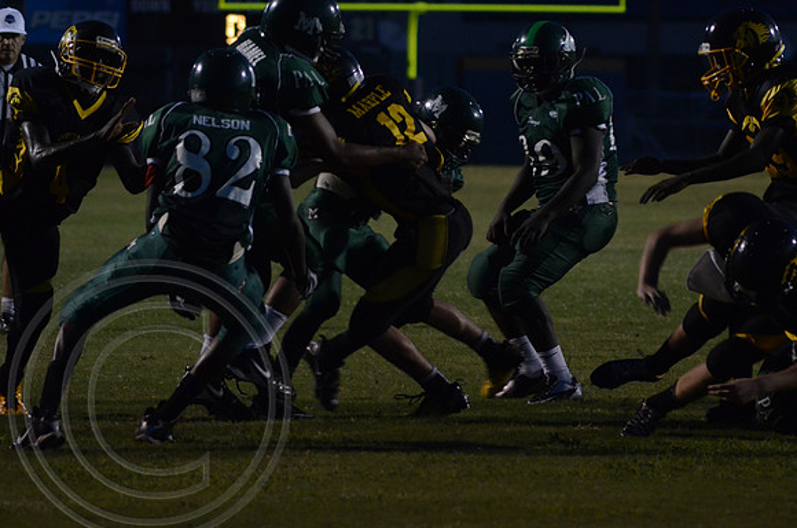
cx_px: 398
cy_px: 264
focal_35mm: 300
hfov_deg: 6.9
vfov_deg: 4.6
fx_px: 6627
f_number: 5.6
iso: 3200
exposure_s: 1/250
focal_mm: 200
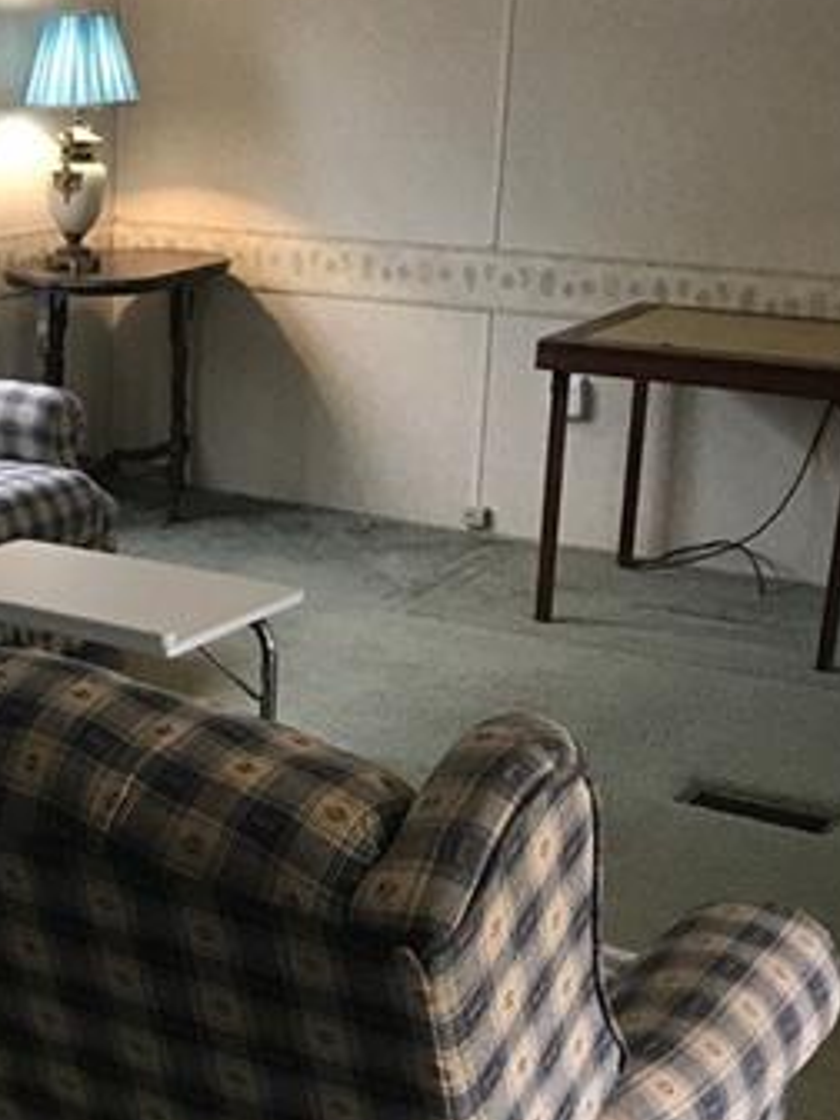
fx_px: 2071
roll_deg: -0.7
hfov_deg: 22.2
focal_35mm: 64
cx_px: 33
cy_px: 587
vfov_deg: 30.3
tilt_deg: -14.9
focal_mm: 3.99
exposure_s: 1/15
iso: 64
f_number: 1.8
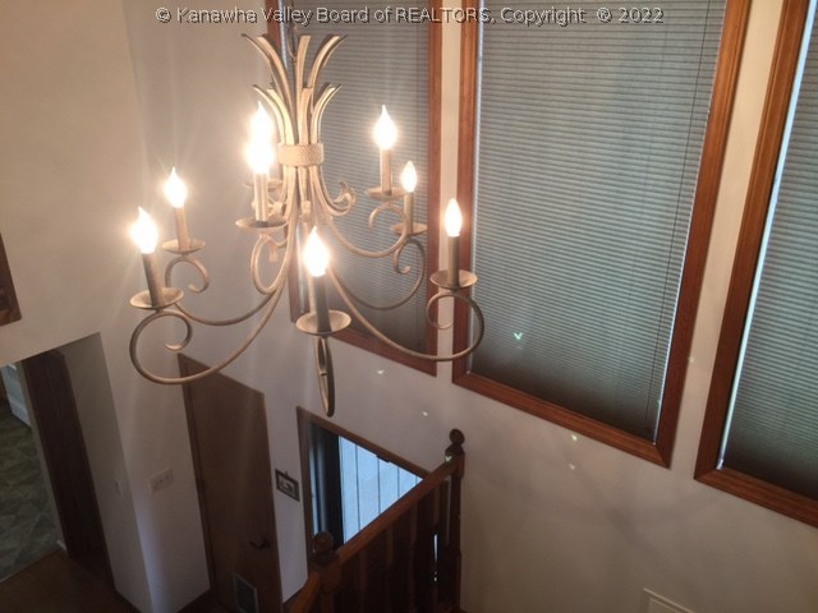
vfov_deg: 48.2
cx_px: 409
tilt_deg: -24.0
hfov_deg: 61.7
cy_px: 306
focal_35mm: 29
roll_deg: +0.2
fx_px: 685
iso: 32
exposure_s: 1/15
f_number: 2.2
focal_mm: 4.15
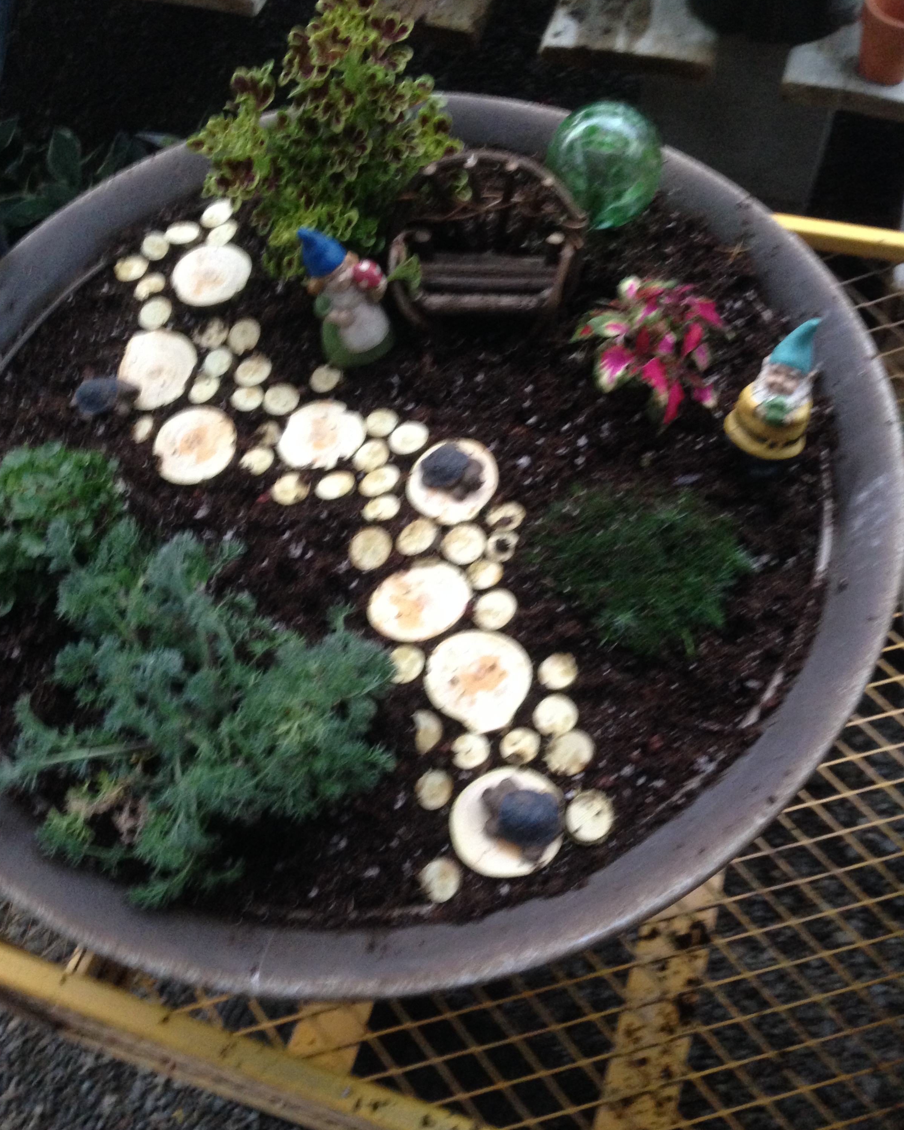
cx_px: 455
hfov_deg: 42.2
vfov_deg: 51.5
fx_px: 1171
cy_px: 579
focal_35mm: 35
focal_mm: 4.12
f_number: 2.4
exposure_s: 1/20
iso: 320
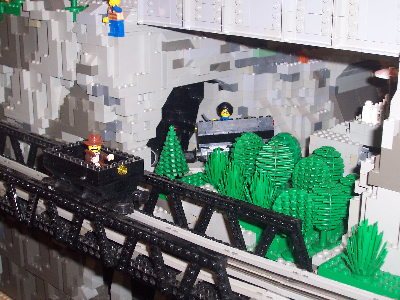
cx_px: 200
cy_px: 150
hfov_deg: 33.8
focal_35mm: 57
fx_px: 659
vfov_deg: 25.7
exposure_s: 1/60
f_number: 3.4
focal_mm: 8.6
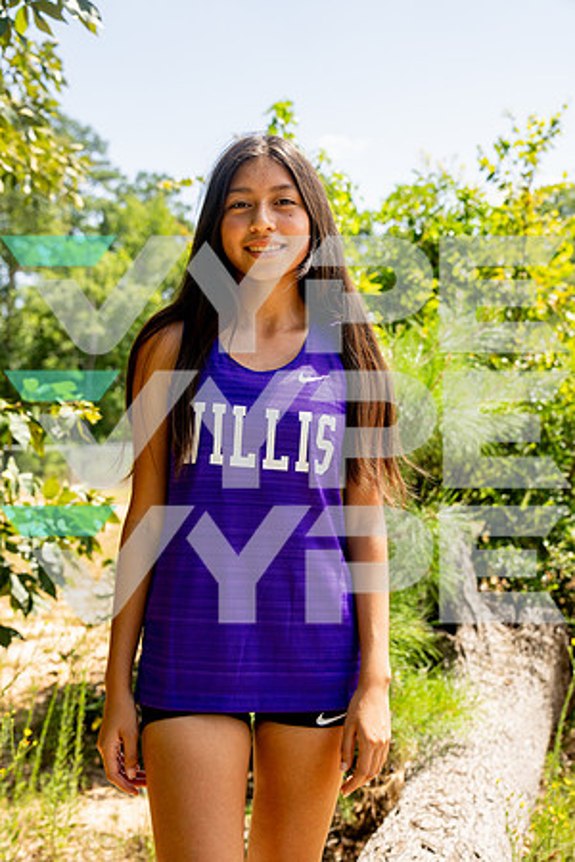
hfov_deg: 29.2
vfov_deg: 42.7
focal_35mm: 46
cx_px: 288
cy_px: 431
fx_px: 1102
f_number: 4.5
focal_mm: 46
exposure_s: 1/320
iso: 100
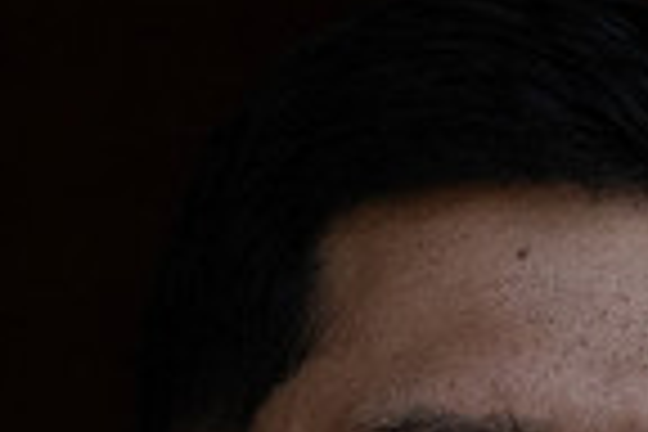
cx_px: 756
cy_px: 853
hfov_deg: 2.0
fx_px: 18953
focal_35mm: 1053
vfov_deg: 1.3
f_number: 4
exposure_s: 1/3200
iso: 2500
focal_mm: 175
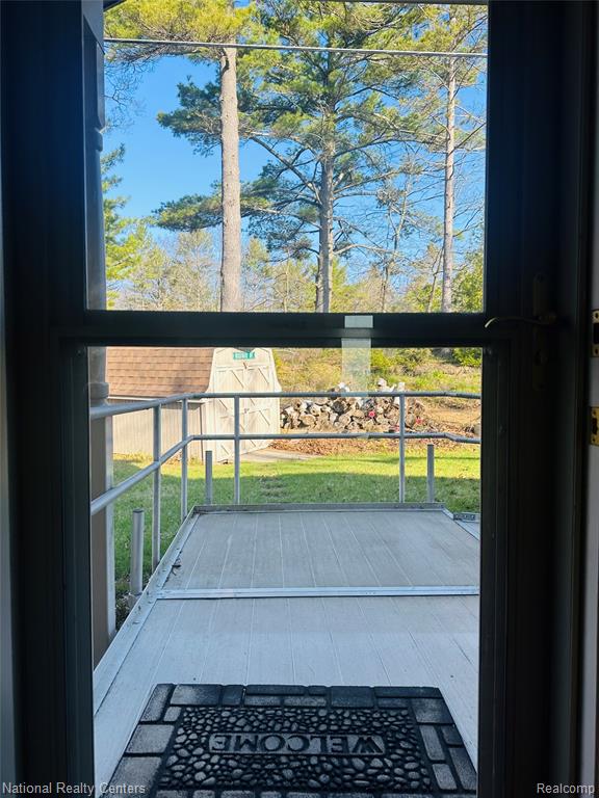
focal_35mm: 24
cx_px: 300
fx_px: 554
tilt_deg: +2.1
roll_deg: -0.6
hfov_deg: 56.8
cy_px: 399
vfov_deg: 71.6
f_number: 1.78
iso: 80
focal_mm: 6.86
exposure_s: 1/1157
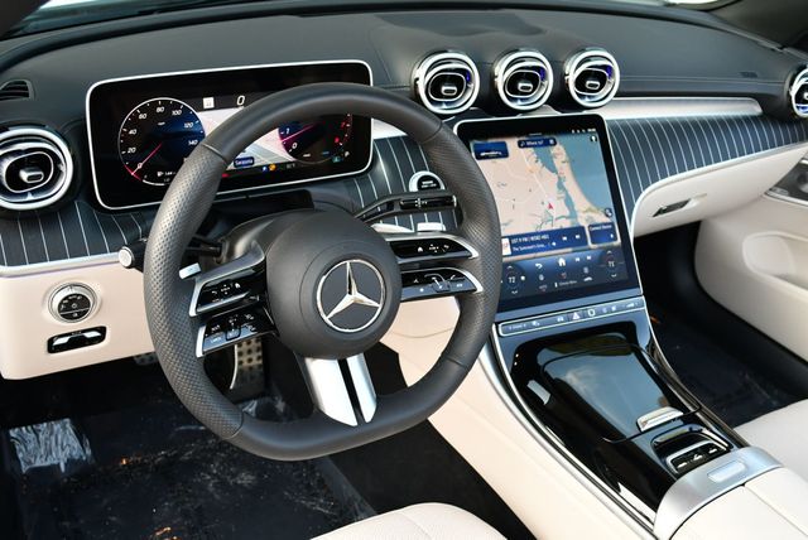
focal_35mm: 36
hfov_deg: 53.1
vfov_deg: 36.9
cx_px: 404
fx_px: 809
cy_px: 270
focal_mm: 18
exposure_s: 1/250
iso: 400
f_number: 4
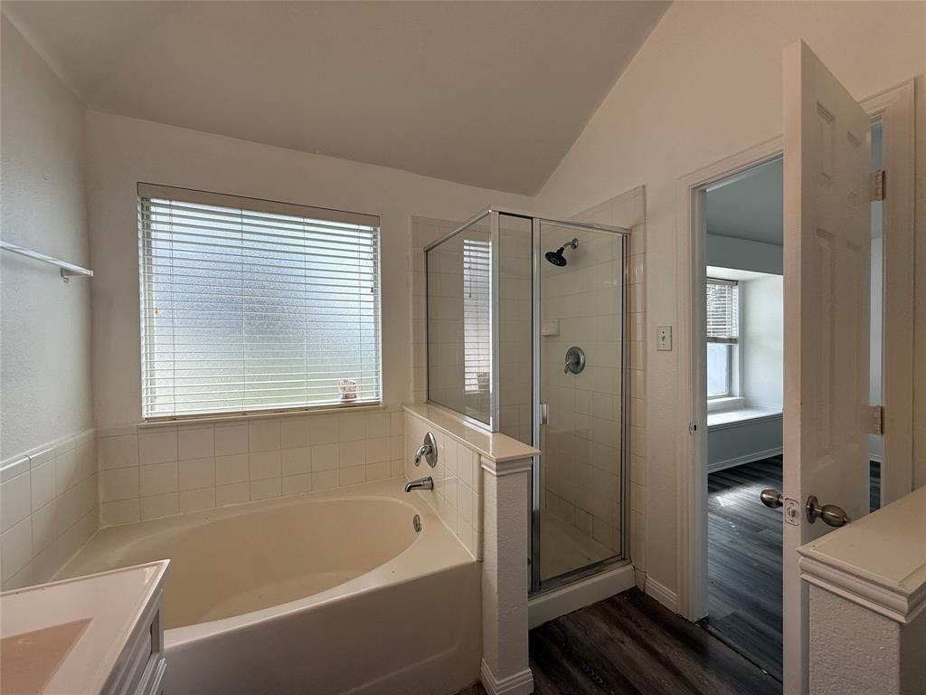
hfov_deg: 102.1
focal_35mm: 14
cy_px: 348
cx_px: 463
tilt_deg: -1.8
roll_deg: +0.2
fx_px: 375
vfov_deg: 85.7
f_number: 2.2
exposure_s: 1/436
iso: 64
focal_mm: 2.22
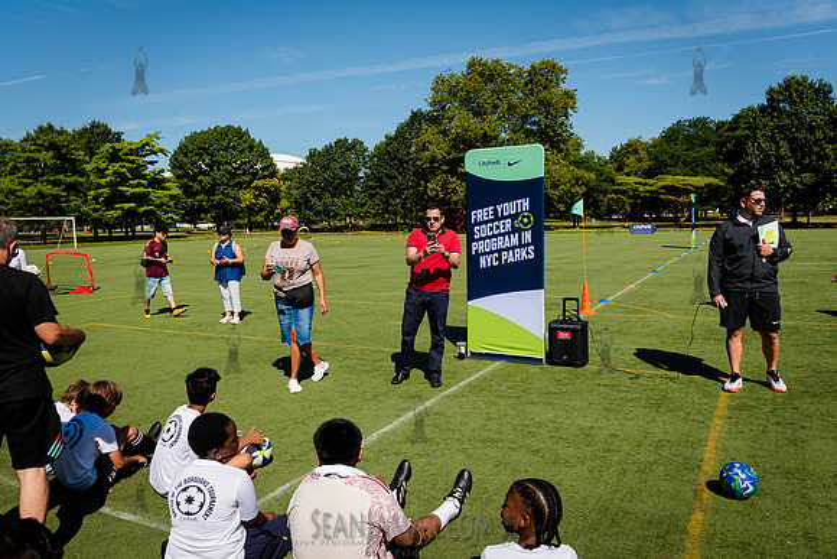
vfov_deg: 47.8
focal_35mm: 27
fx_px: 631
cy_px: 280
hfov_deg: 67.1
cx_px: 418
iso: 250
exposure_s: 1/2000
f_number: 4.5
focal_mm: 27
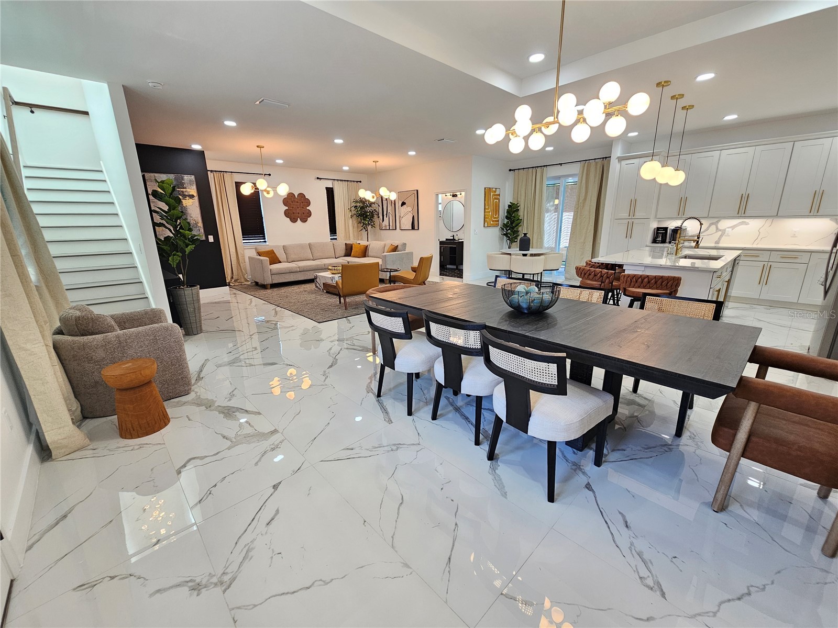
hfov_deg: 106.2
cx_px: 419
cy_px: 314
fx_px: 315
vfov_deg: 89.9
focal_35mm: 13
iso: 64
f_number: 2.2
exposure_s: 1/60
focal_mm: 2.2
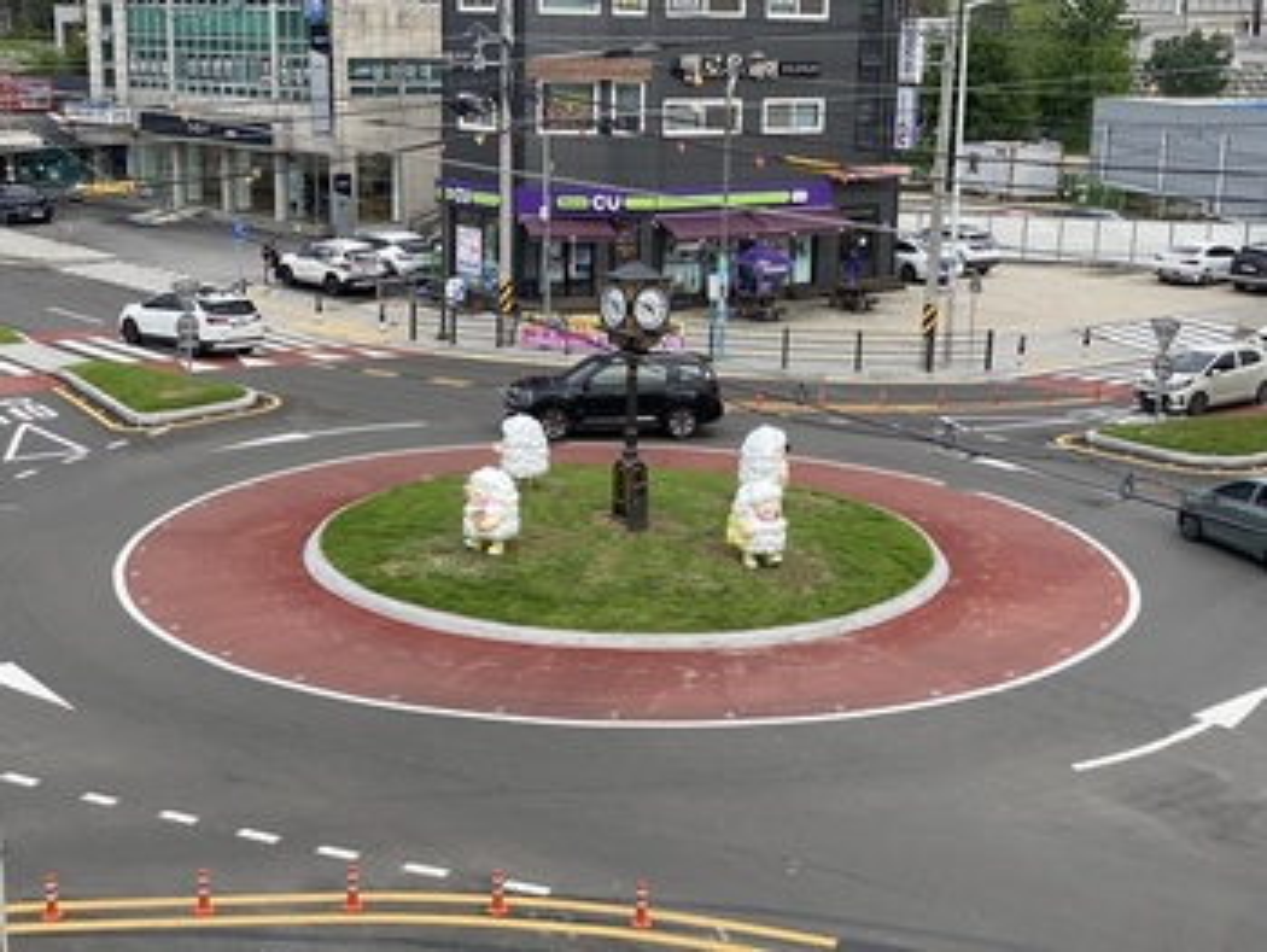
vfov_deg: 28.1
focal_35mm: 52
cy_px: 476
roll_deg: -0.9
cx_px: 634
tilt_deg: -12.3
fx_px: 1905
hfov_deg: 36.8
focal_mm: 6
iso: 20
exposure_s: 1/607
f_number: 2
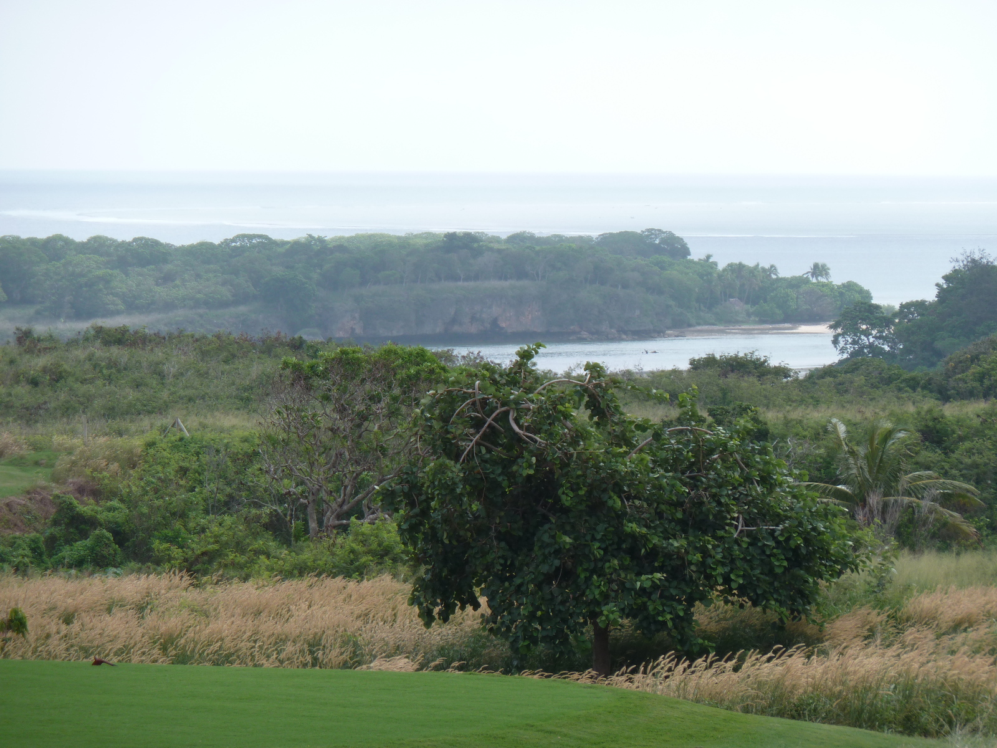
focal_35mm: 210
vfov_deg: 7.1
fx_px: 6048
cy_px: 374
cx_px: 498
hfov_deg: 9.4
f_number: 4.6
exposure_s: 1/320
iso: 80
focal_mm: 34.4
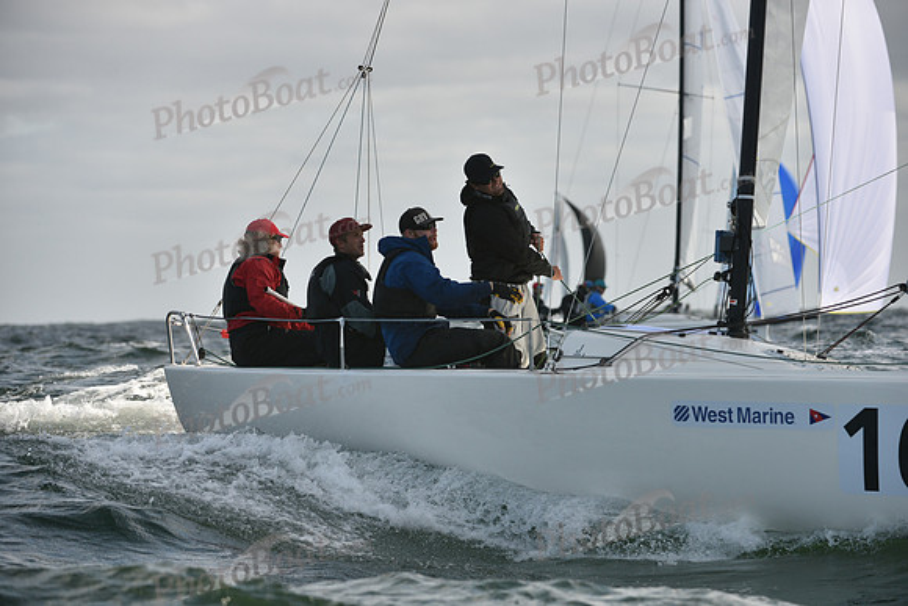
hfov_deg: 10.3
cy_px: 303
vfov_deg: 6.9
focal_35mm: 200
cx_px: 454
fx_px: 5045
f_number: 5.6
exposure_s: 1/1600
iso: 320
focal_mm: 200
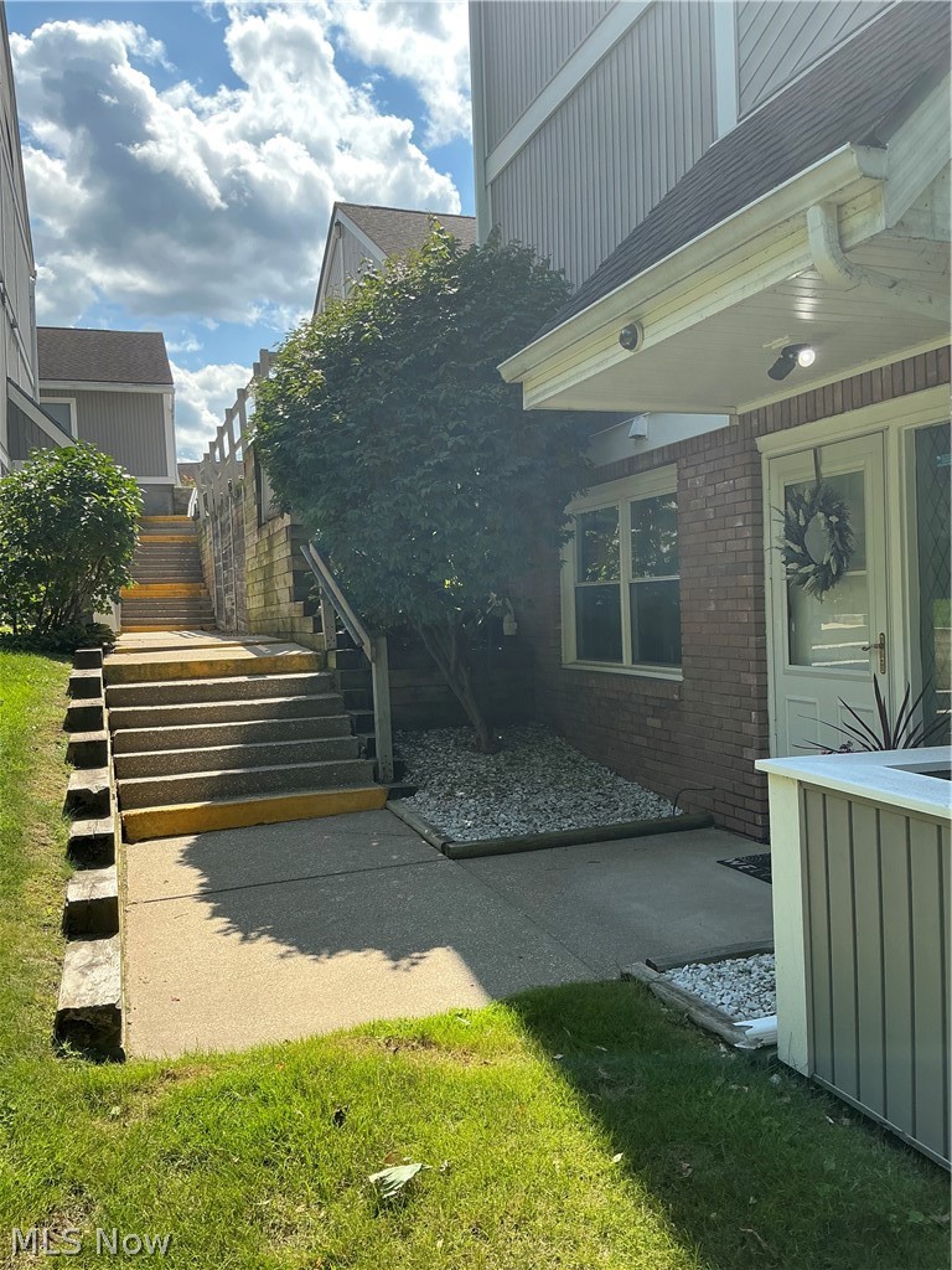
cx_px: 476
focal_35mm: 28
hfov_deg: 49.7
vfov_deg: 63.4
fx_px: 1027
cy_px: 635
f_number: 1.8
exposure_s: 1/898
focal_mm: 3
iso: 25
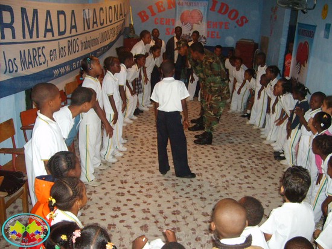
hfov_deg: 52.6
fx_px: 336
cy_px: 124
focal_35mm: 35
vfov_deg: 40.7
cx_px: 166
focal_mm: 5.8
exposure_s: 1/45
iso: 253
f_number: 2.8
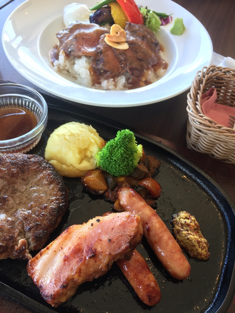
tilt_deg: -53.8
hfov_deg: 48.2
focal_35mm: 29
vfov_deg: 61.7
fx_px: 262
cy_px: 156
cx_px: 118
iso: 40
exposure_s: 1/40
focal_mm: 4.15
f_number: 2.2
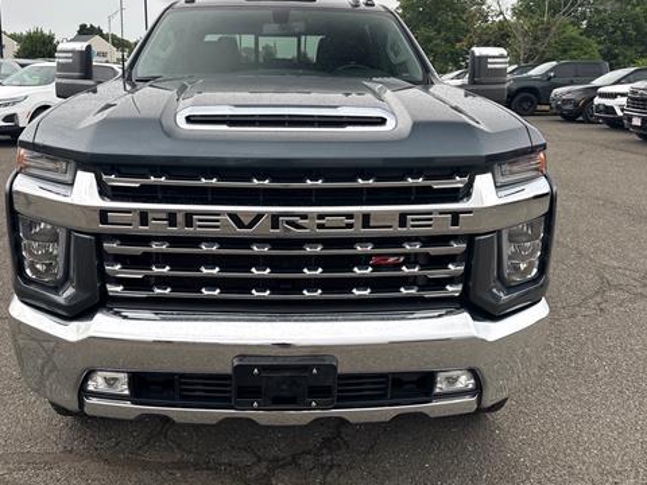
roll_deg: -1.1
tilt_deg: -7.6
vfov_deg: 43.8
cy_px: 183
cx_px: 291
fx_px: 598
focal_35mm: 32
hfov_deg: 56.7
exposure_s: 1/665
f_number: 1.78
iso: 100
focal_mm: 6.76
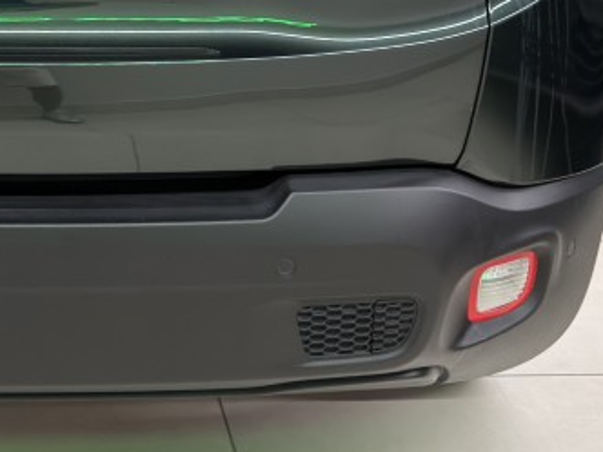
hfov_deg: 25.3
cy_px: -205
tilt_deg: -11.6
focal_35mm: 74
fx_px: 1289
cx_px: 31
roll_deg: -0.7
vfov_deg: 18.0
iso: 400
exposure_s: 1/25
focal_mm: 6.76
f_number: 1.78
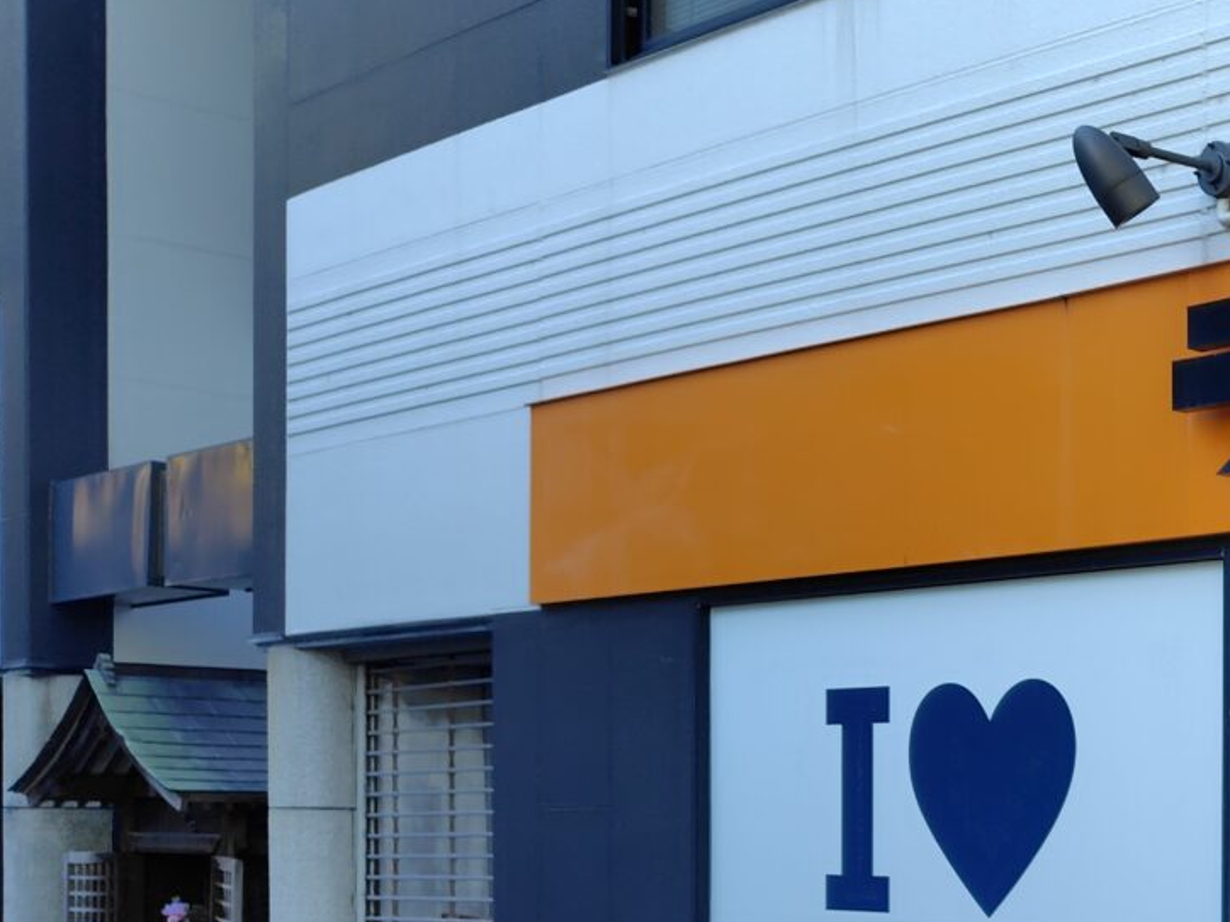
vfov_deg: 23.3
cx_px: 1624
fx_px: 2167
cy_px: 859
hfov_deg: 26.5
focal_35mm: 61
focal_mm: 5.6
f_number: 1.9
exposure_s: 1/120
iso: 79
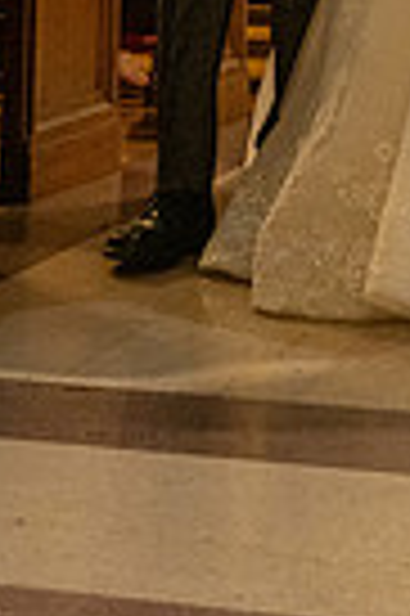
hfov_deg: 10.7
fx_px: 2158
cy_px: -421
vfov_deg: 14.7
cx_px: 434
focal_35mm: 126
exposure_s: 1/160
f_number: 4.5
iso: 1000
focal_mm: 24
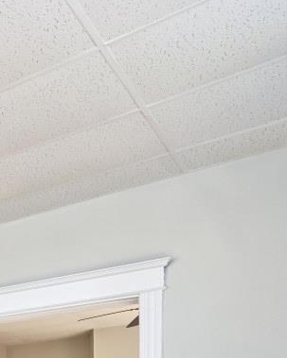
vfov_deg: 30.3
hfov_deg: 20.8
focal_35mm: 52
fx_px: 552
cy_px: 437
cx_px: -222
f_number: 4.5
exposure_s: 1/60
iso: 200
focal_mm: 14
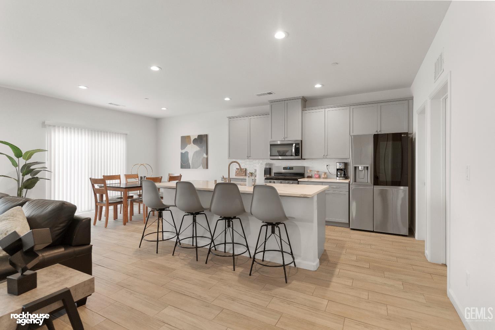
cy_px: 165
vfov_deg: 70.4
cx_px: 248
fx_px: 234
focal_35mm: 17
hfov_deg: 93.3
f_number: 2.8
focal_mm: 17
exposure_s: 1/25
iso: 500
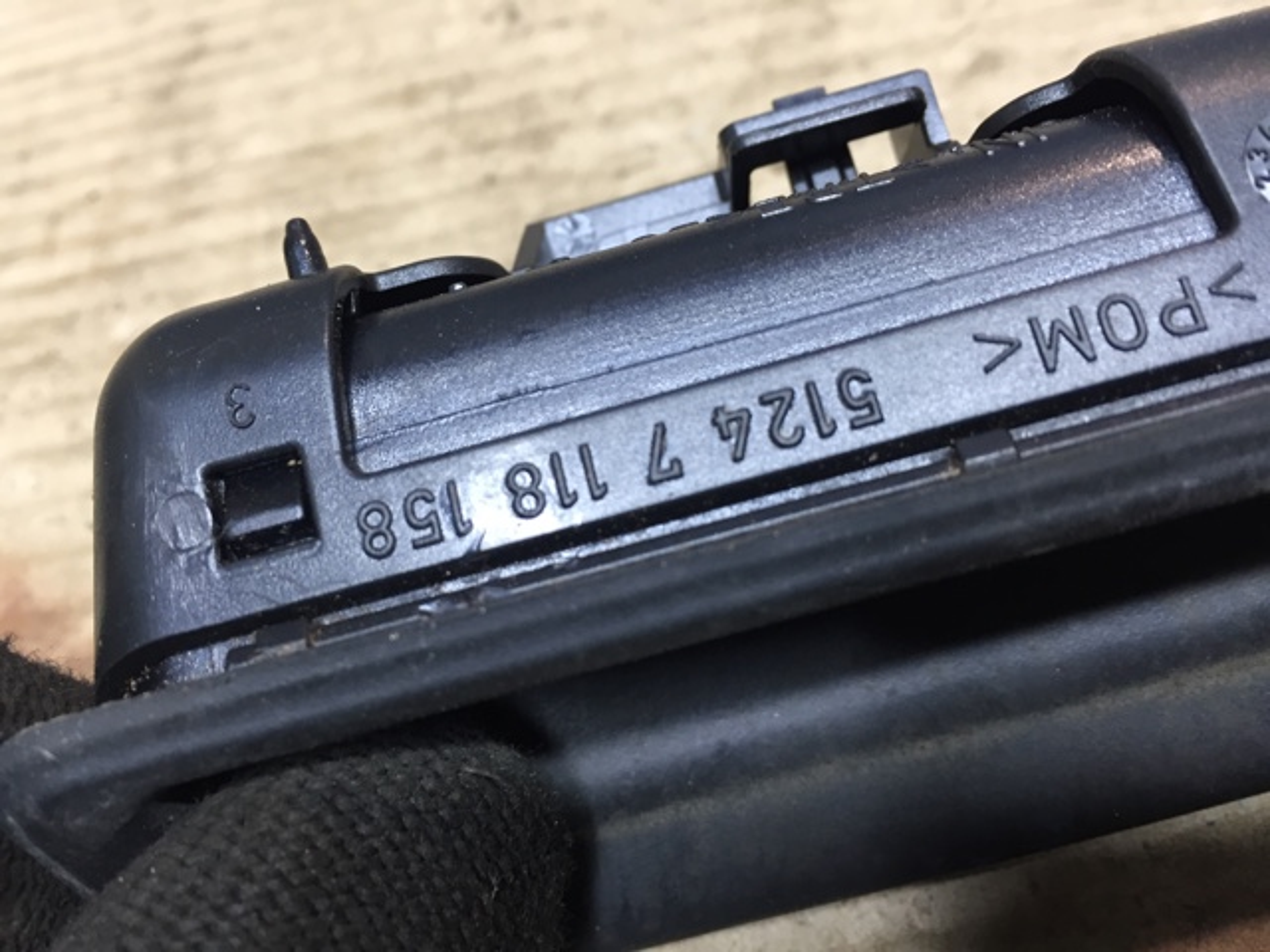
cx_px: 635
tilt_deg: -55.0
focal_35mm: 29
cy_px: 476
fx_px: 1064
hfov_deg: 61.7
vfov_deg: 48.2
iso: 125
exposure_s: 1/33
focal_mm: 4.15
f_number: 2.2
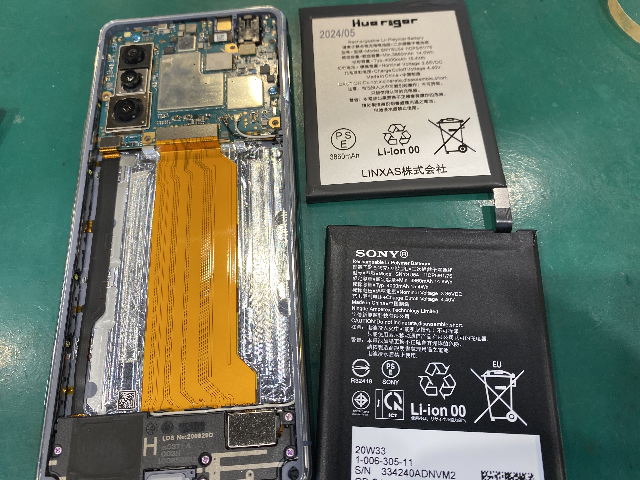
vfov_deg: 53.1
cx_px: 320
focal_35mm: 26
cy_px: 240
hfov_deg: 67.3
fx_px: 481
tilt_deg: -67.0
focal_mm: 4.25
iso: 125
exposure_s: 1/100
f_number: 1.8
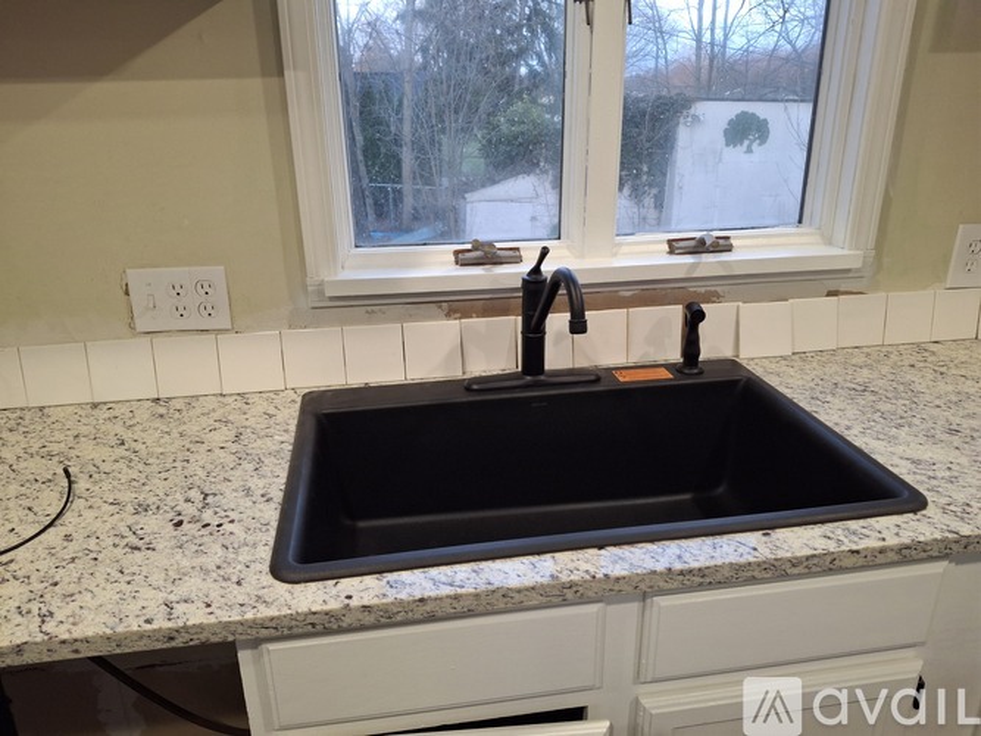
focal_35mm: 25
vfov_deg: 54.9
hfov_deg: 69.4
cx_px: 490
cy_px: 368
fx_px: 708
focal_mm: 4.69
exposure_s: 1/120
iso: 200
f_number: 1.8
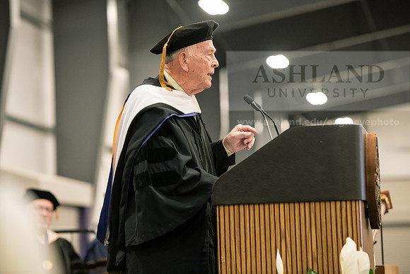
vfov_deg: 9.8
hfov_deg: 14.7
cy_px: 137
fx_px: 1595
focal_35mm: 140
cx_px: 205
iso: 3200
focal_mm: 140
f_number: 3.5
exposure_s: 1/200
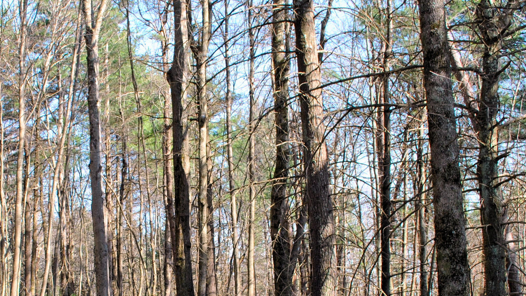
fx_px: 767
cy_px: 249
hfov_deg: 37.2
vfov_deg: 21.5
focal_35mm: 55
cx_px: 151
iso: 140
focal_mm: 18
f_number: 5.6
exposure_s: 1/125
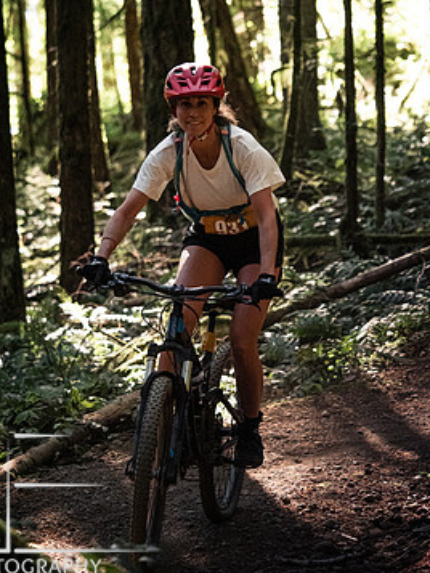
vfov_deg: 9.9
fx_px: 3294
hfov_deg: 7.5
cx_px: 197
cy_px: 246
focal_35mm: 199
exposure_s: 1/1000
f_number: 2.8
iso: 3200
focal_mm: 79
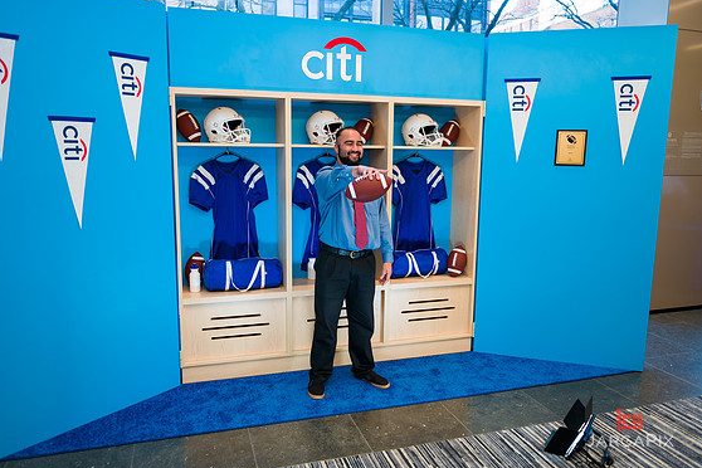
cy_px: 231
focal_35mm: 27
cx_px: 341
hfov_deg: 67.4
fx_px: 526
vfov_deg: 47.9
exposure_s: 1/200
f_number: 3.2
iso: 400
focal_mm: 26
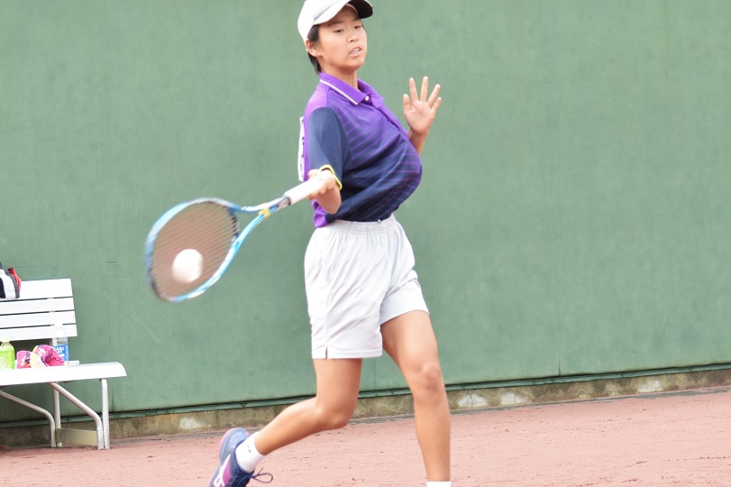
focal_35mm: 159
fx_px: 3227
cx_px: 341
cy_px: 256
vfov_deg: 8.6
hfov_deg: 12.9
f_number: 4.5
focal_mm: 86
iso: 800
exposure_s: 1/1250
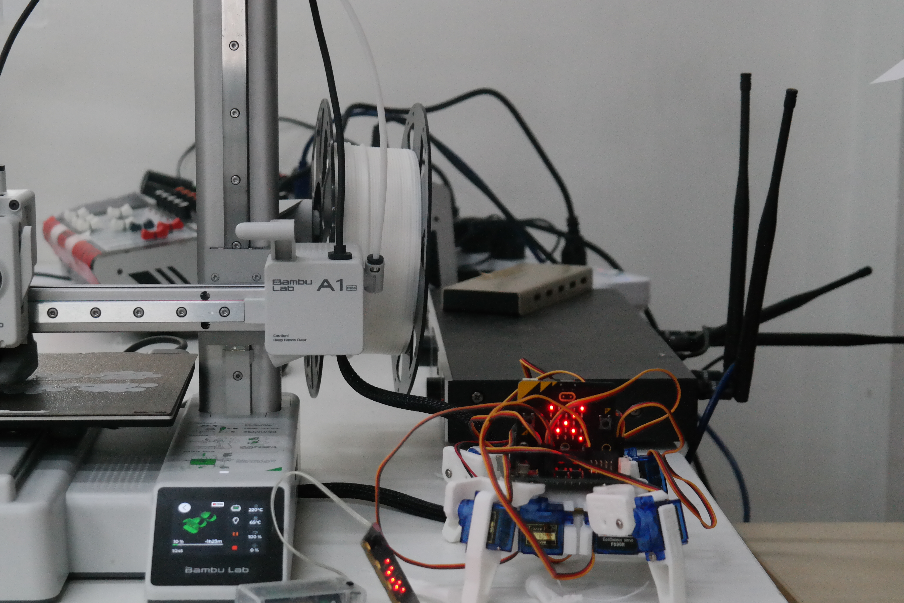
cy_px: 301
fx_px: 2109
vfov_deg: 16.3
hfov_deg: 24.1
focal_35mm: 84
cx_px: 311
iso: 1600
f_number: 5.6
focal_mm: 42
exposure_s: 1/60
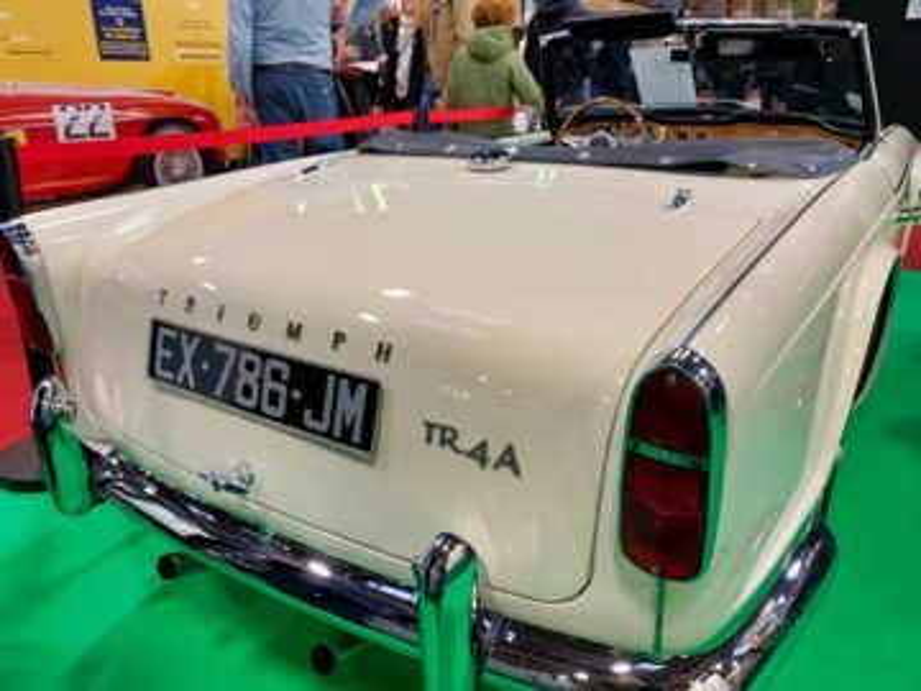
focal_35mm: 26
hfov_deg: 67.3
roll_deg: +0.4
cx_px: 460
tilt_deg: -19.9
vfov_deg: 53.1
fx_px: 692
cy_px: 346
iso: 80
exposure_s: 1/50
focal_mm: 4.25
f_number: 1.8
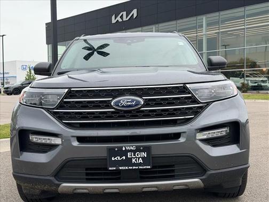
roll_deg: +0.7
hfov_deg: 39.7
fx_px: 373
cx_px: 134
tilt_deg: -0.9
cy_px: 101
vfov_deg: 30.3
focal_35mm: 48
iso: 80
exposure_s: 1/1264
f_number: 1.78
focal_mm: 6.76
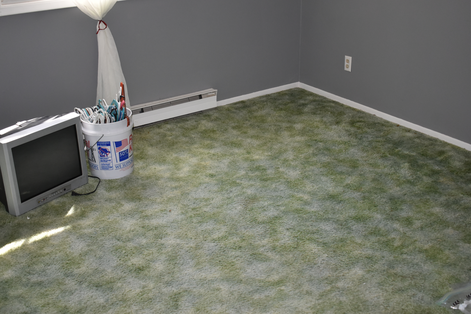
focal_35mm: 45
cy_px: 157
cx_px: 236
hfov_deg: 43.6
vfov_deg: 29.9
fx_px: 589
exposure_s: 1/200
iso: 1000
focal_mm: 30
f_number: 4.2
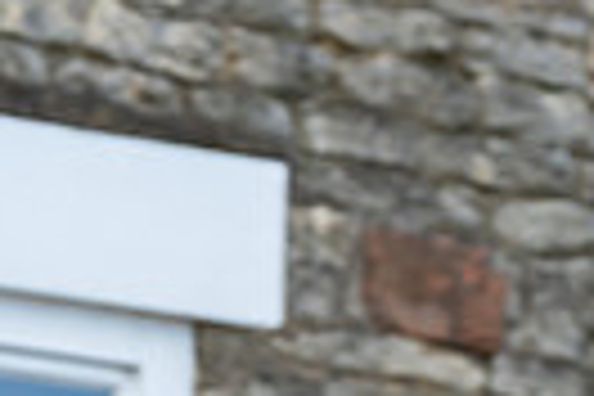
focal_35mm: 316
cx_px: -104
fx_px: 5214
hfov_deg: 6.5
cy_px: 857
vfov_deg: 4.3
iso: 1250
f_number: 5
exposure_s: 1/1000
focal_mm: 72
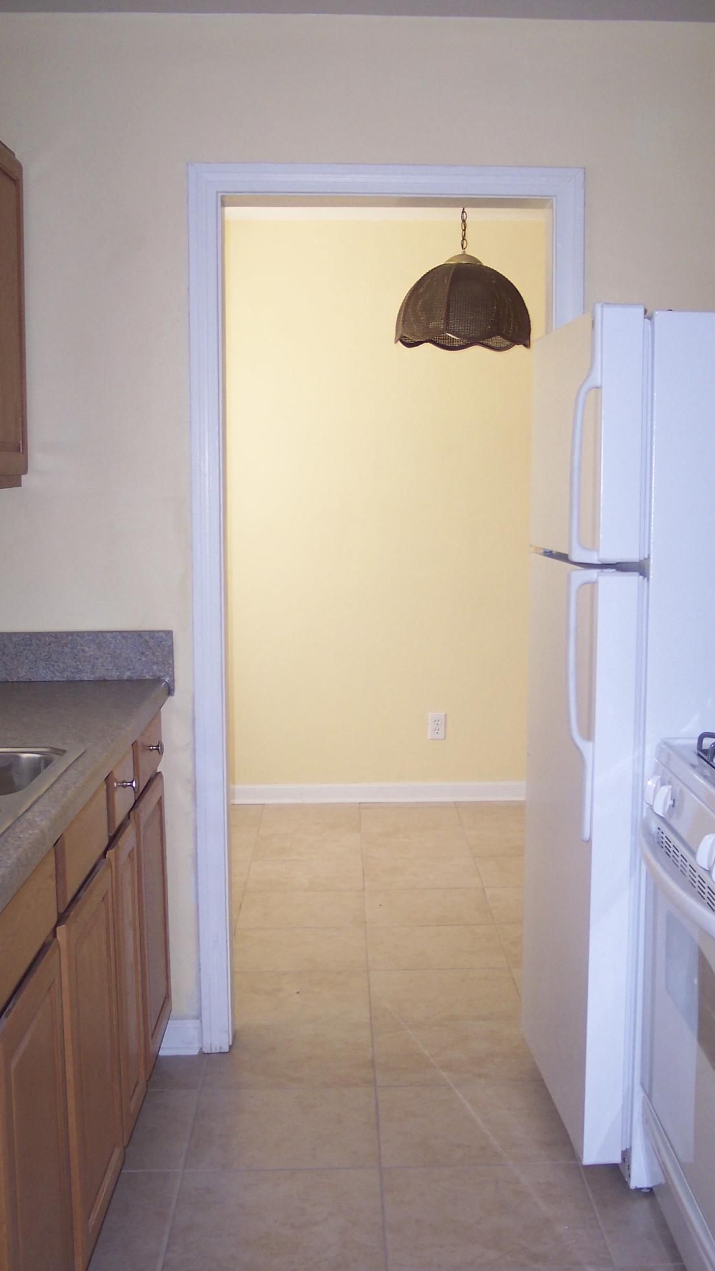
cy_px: 632
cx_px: 427
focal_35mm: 42
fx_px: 1416
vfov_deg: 48.4
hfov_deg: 28.3
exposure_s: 1/30
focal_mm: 8
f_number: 2.8
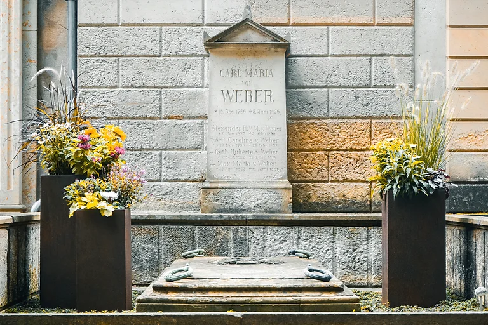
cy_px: 162
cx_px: 244
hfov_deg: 28.8
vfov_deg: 19.5
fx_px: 949
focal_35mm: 70
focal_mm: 70
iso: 1000
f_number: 5.6
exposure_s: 1/160
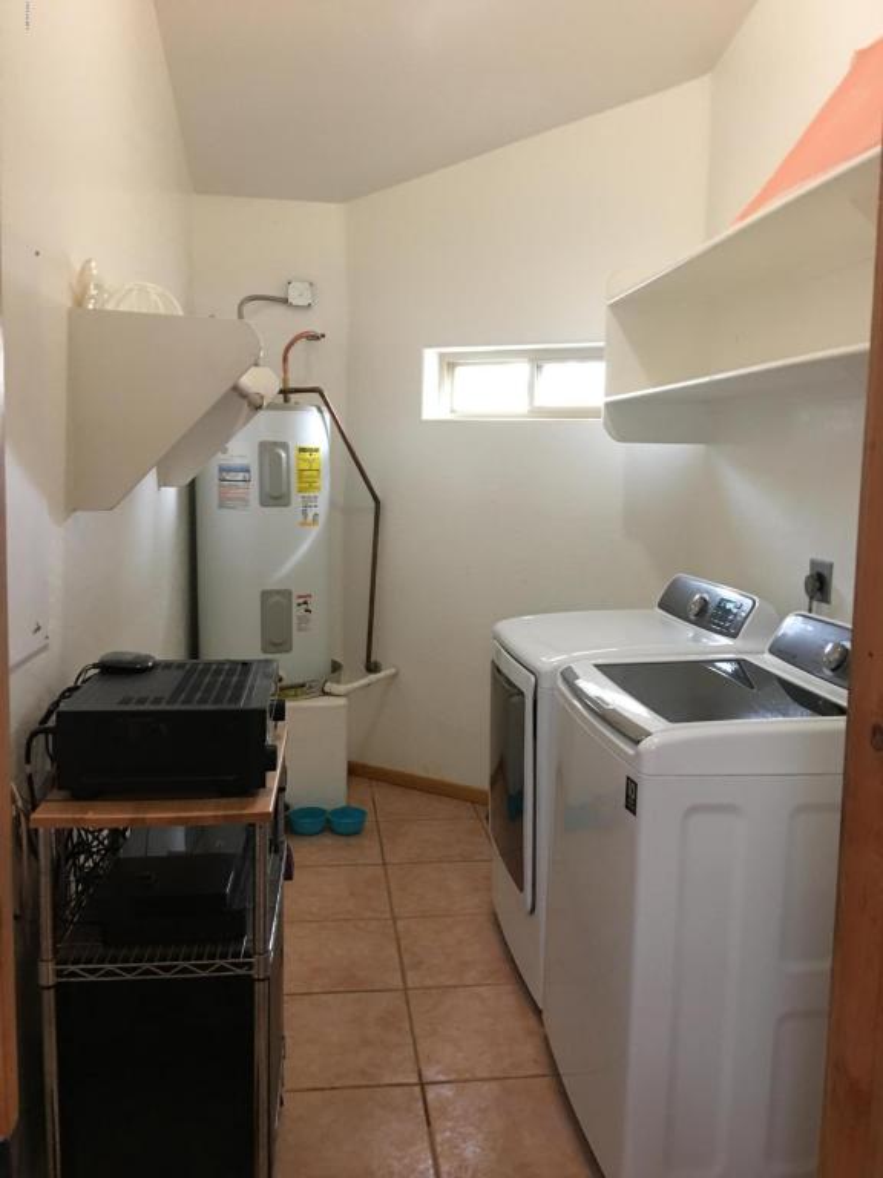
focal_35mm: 29
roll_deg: -1.5
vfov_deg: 61.7
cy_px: 589
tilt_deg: -5.9
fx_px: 986
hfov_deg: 48.2
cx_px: 442
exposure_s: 1/4
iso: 50
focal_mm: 4.15
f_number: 2.2
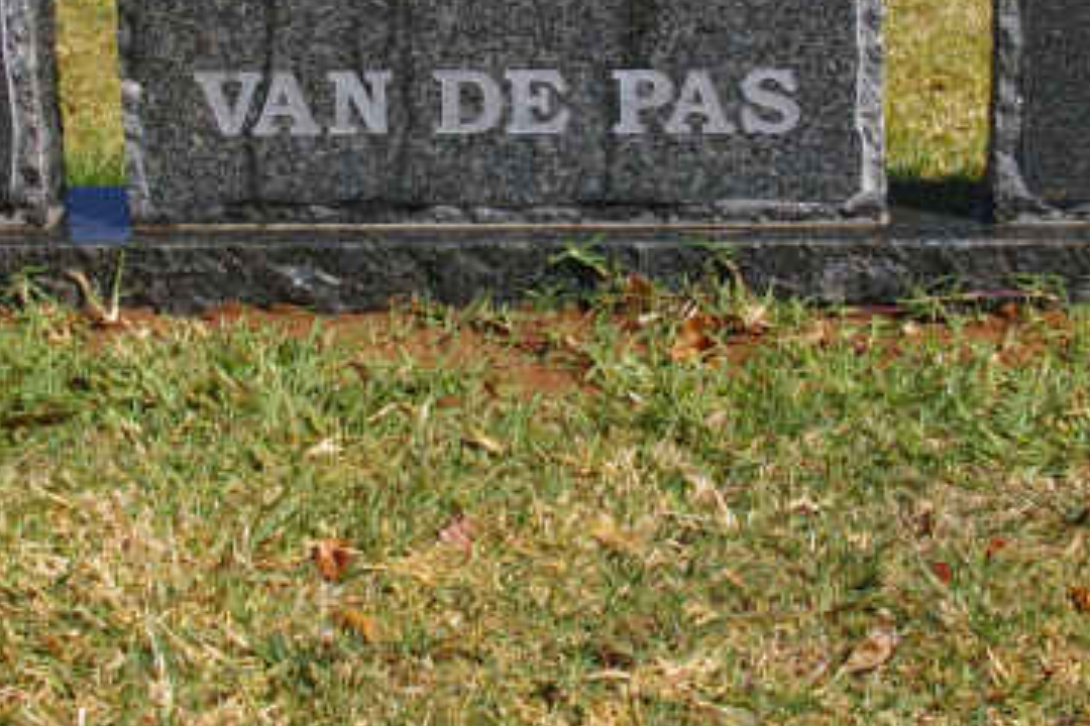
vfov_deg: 15.1
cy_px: 24
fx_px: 2703
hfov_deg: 22.8
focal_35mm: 89
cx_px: 490
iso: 200
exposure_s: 1/350
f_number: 8
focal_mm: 23
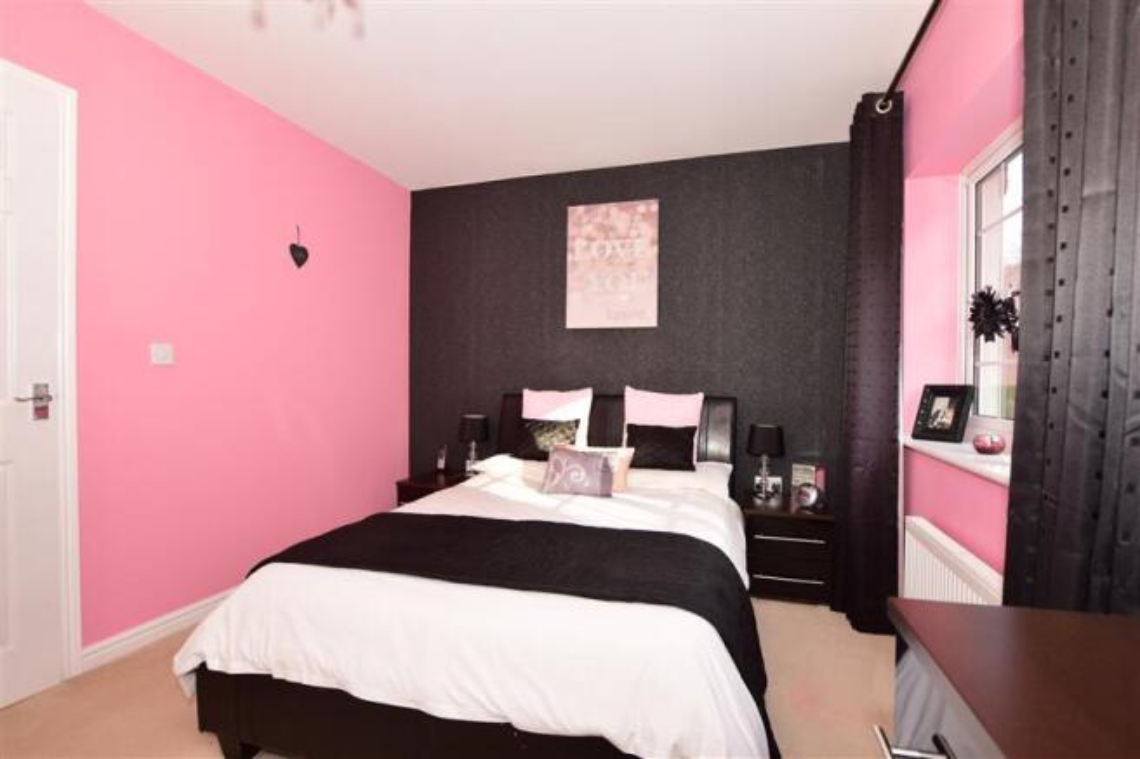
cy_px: 380
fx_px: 475
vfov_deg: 77.3
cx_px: 570
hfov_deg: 100.4
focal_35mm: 15
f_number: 6.3
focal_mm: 10
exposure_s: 1/160
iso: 400
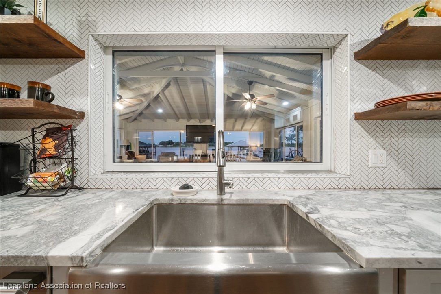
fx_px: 147
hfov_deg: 112.6
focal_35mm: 12
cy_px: 147
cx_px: 220
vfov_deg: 90.0
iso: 400
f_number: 11
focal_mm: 12
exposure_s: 2
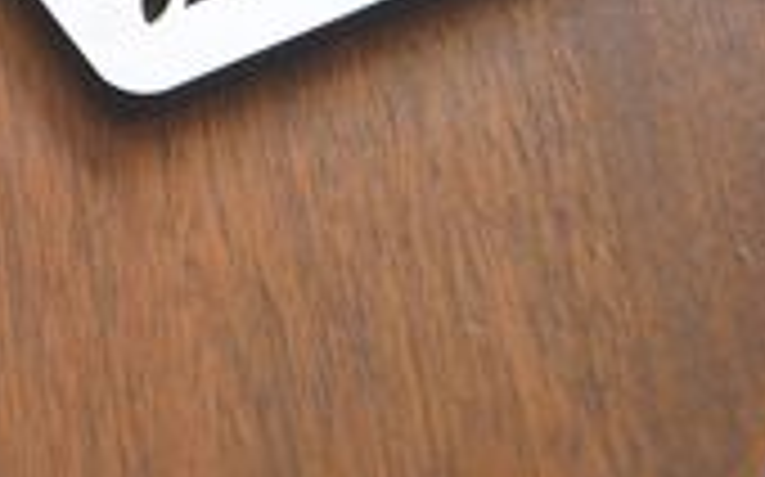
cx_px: -279
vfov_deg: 7.9
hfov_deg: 12.3
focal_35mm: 164
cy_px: -164
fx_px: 3417
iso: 200
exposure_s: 1/100
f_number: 5
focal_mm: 38
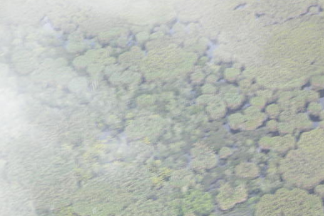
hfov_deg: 13.9
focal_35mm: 148
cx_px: 170
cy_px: 136
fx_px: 1332
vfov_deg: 9.3
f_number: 5.1
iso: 101
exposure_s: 1/54.5
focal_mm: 24.5
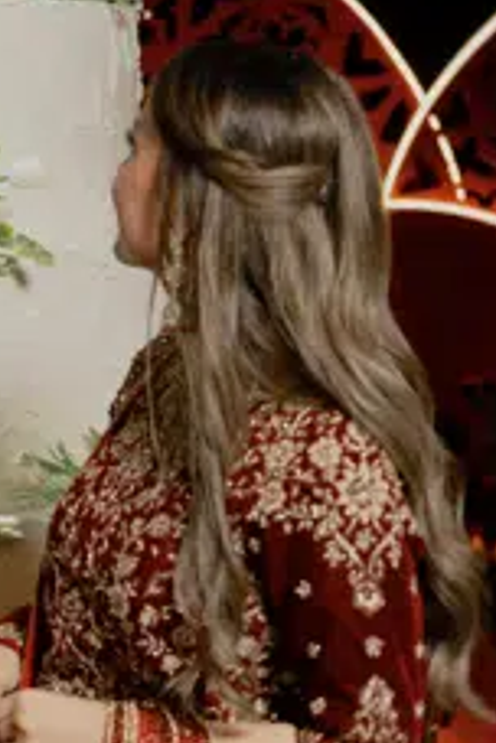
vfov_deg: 13.9
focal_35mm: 148
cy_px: 319
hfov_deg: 9.2
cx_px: -65
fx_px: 3058
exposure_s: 1/200
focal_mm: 44
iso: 640
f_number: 4
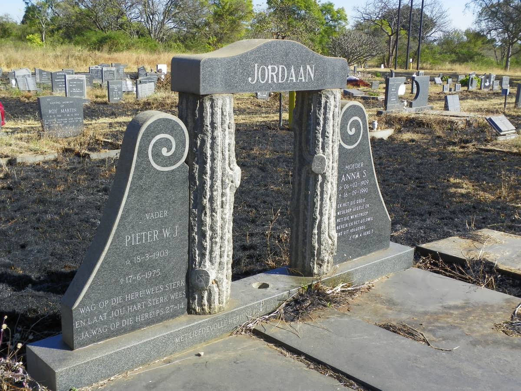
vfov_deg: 33.6
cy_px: 196
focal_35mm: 43
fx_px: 647
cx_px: 260
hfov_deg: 43.9
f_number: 4.5
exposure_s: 1/160
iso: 64
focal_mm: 7.6
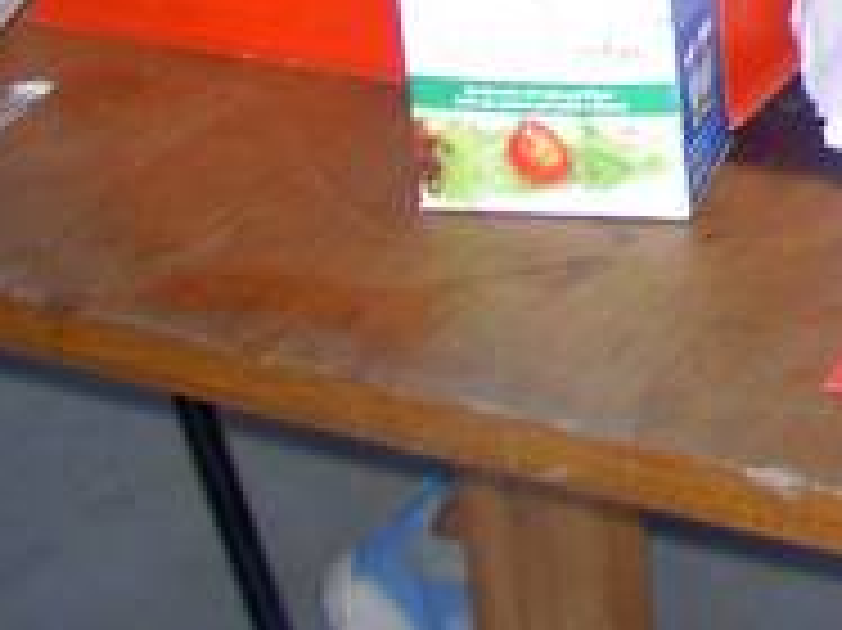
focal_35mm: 167
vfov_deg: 8.3
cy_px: -716
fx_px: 4060
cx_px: 1792
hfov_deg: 10.6
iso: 100
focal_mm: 8
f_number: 2.8
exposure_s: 1/60
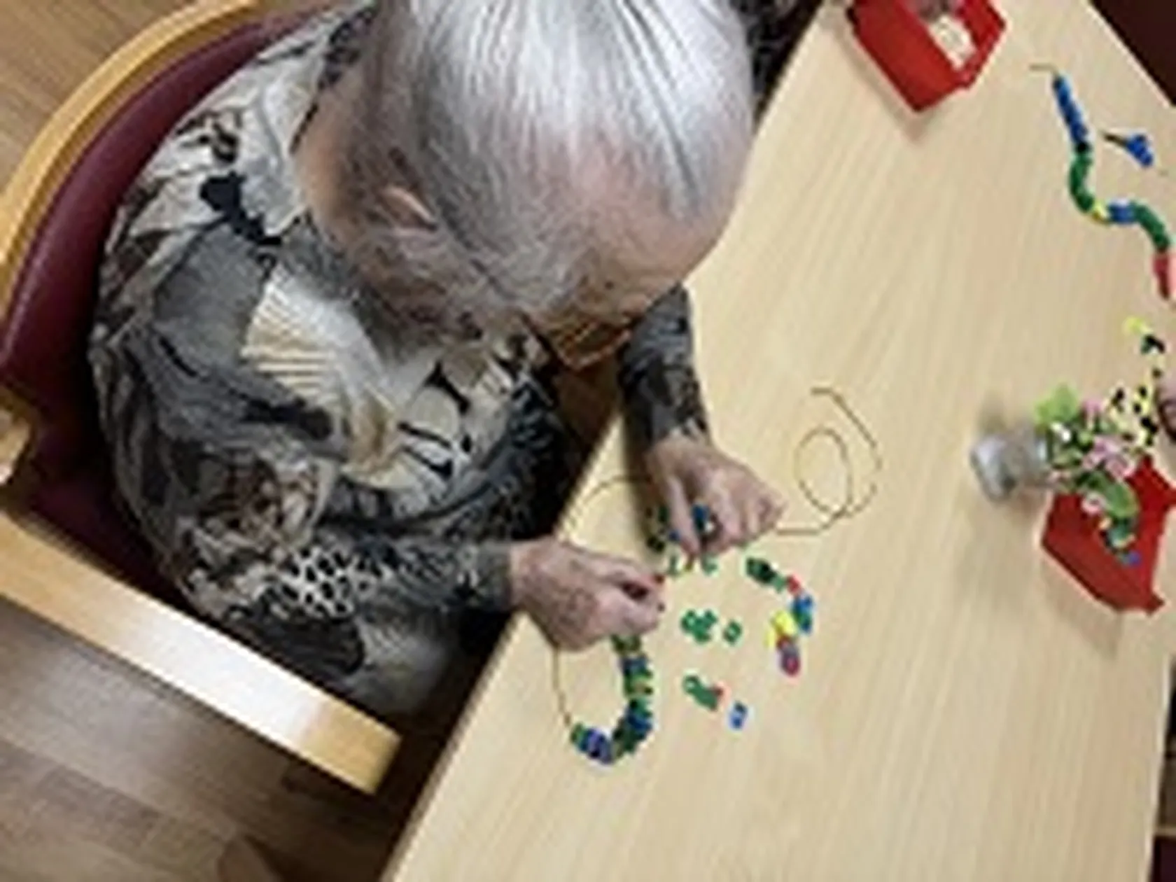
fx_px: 815
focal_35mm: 24
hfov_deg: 71.6
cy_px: 441
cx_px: 588
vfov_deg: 56.8
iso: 125
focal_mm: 6.76
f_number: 1.78
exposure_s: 1/100
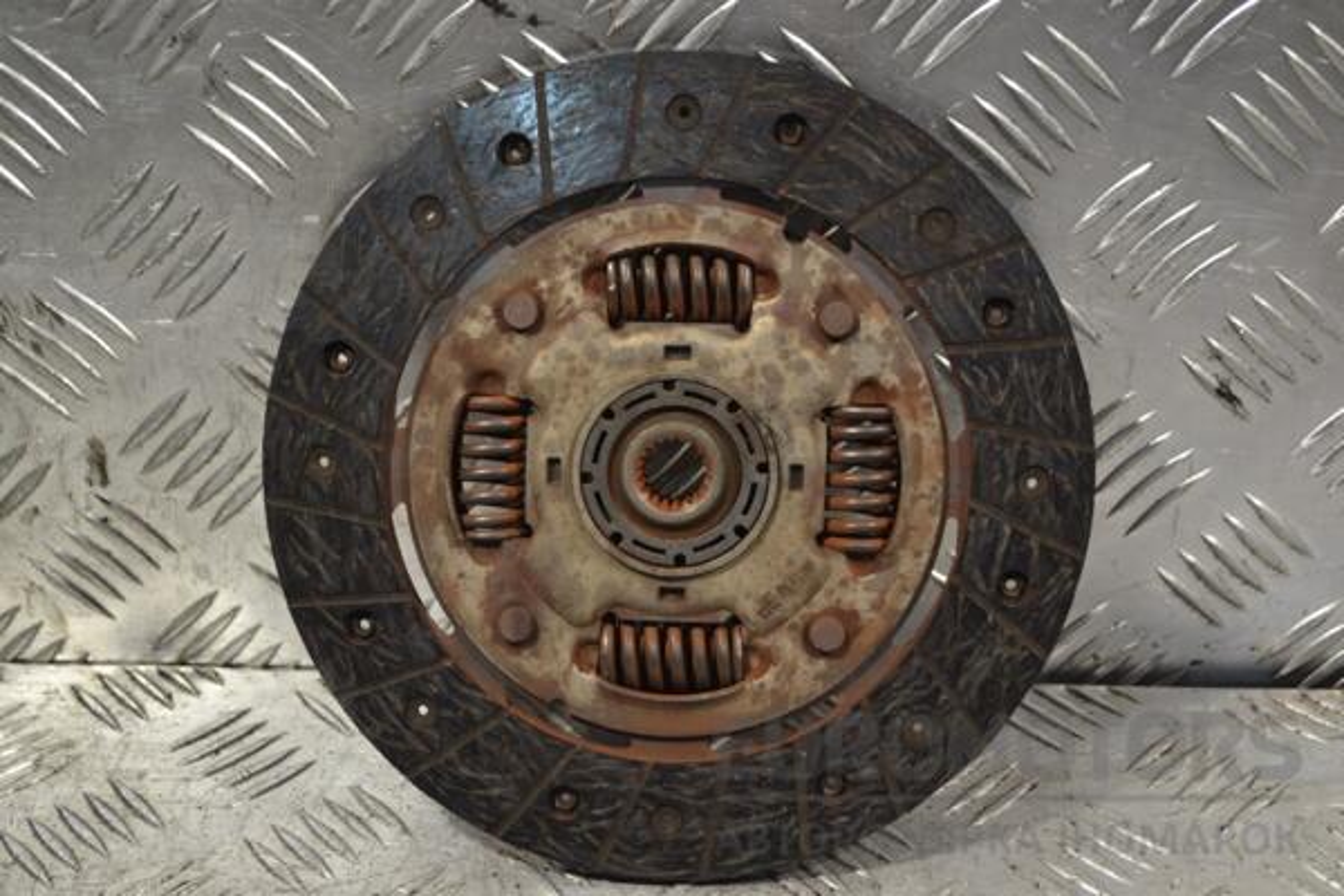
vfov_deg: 25.1
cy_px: 448
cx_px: 672
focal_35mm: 54
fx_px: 2016
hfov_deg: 36.9
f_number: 5
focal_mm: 36
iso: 400
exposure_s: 1/80
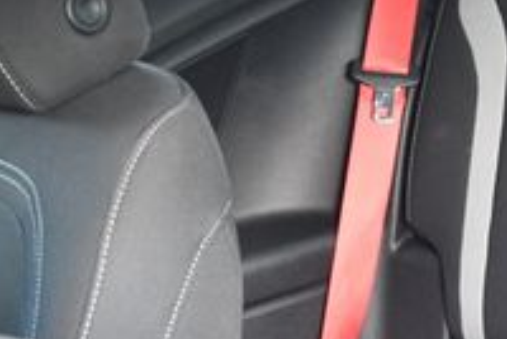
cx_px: 766
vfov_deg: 11.9
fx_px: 1622
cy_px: 253
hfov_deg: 16.2
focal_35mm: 115
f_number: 3.5
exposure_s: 1/125
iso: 900
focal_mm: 18
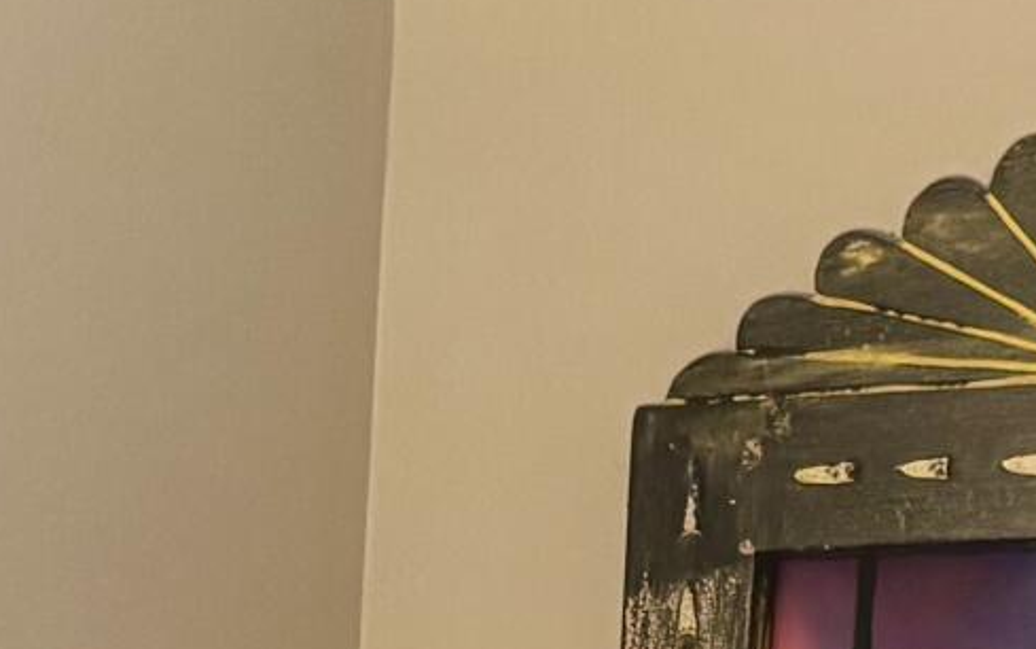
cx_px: 337
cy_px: 2252
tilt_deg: -7.6
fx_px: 4773
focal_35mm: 169
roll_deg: -2.8
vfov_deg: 6.7
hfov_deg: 12.4
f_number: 1.6
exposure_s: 1/60
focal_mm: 5.96
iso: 160
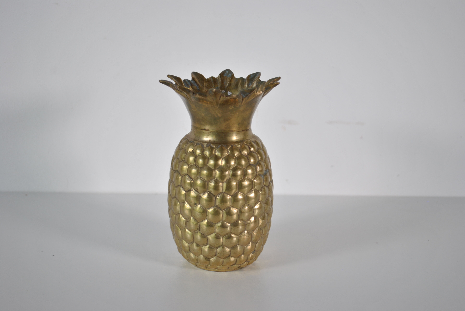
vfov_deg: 22.7
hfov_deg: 33.4
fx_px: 776
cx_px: 232
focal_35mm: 60
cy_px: 156
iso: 200
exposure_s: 1/125
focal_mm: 40
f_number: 5.3
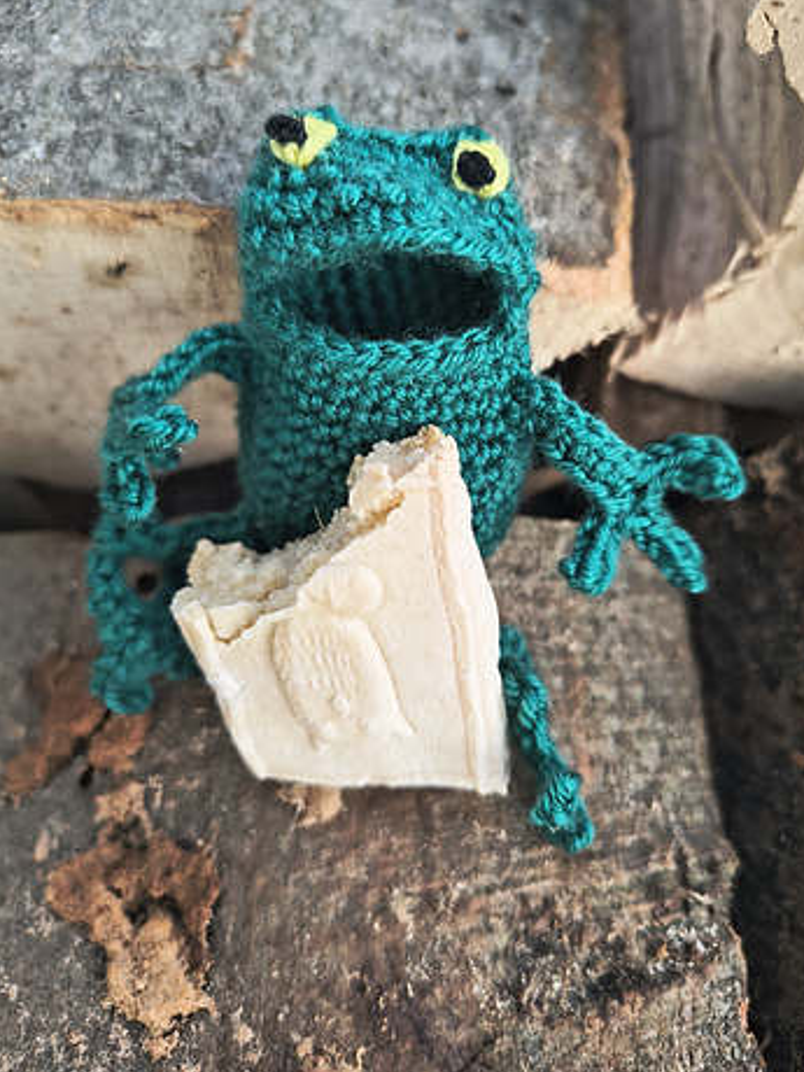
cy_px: 499
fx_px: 774
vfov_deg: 69.3
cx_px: 432
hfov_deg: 54.8
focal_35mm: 25
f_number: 1.8
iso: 100
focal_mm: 5.56
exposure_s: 1/198
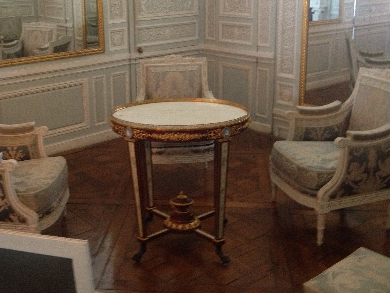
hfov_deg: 38.7
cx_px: 155
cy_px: 92
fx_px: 552
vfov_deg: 29.4
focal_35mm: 49
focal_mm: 4.28
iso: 400
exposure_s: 1/15
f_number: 2.4
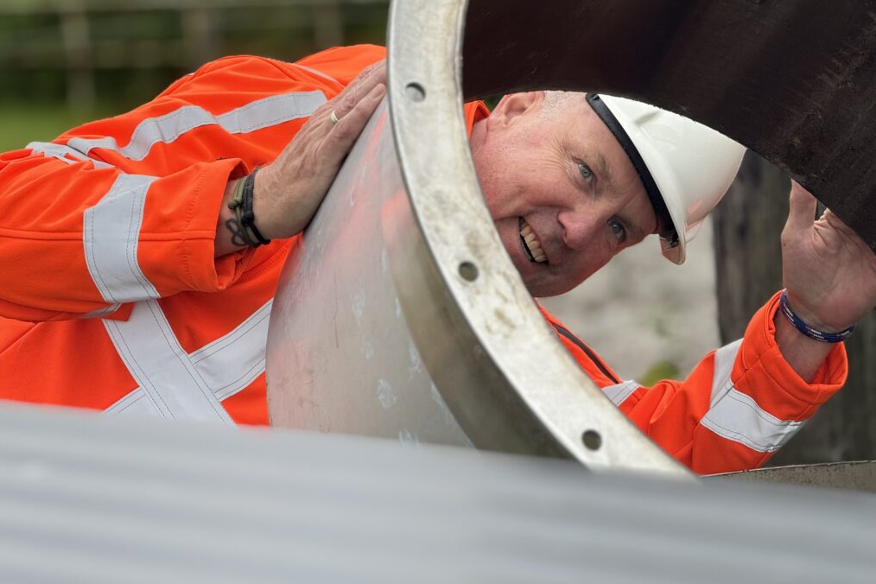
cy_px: 276
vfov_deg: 10.9
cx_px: 441
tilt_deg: -6.6
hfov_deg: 16.3
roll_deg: +4.5
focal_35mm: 126
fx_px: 3066
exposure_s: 1/354
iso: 50
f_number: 2.8
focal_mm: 15.66
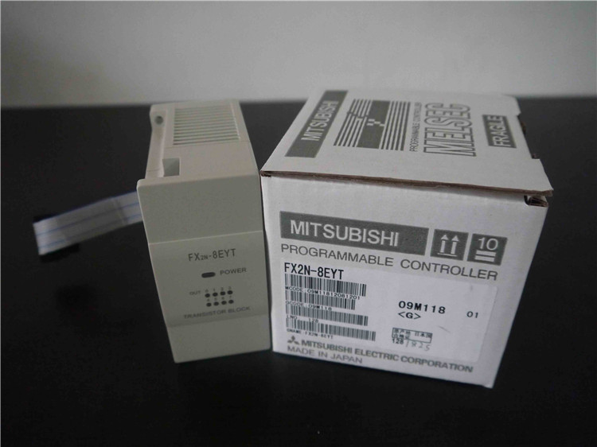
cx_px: 298
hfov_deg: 63.5
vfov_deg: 49.7
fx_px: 483
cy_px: 224
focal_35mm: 28
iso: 1250
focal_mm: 14
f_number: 3.5
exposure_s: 1/60
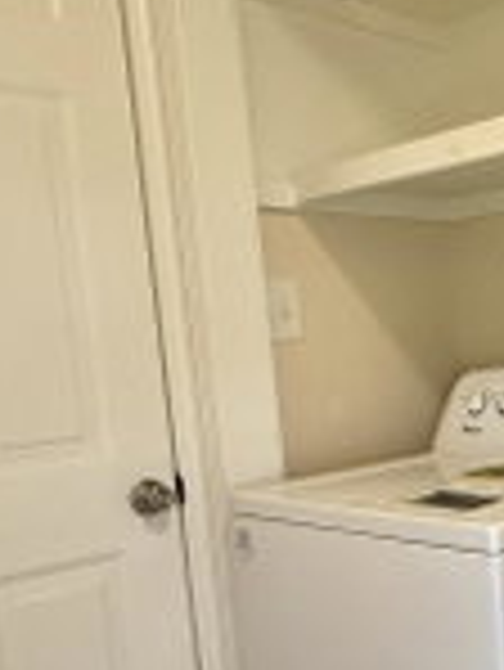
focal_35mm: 45
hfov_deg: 29.4
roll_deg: +3.3
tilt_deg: -5.3
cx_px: 540
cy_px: 432
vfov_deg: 41.6
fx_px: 872
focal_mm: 2.22
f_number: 2.2
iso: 250
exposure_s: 1/120
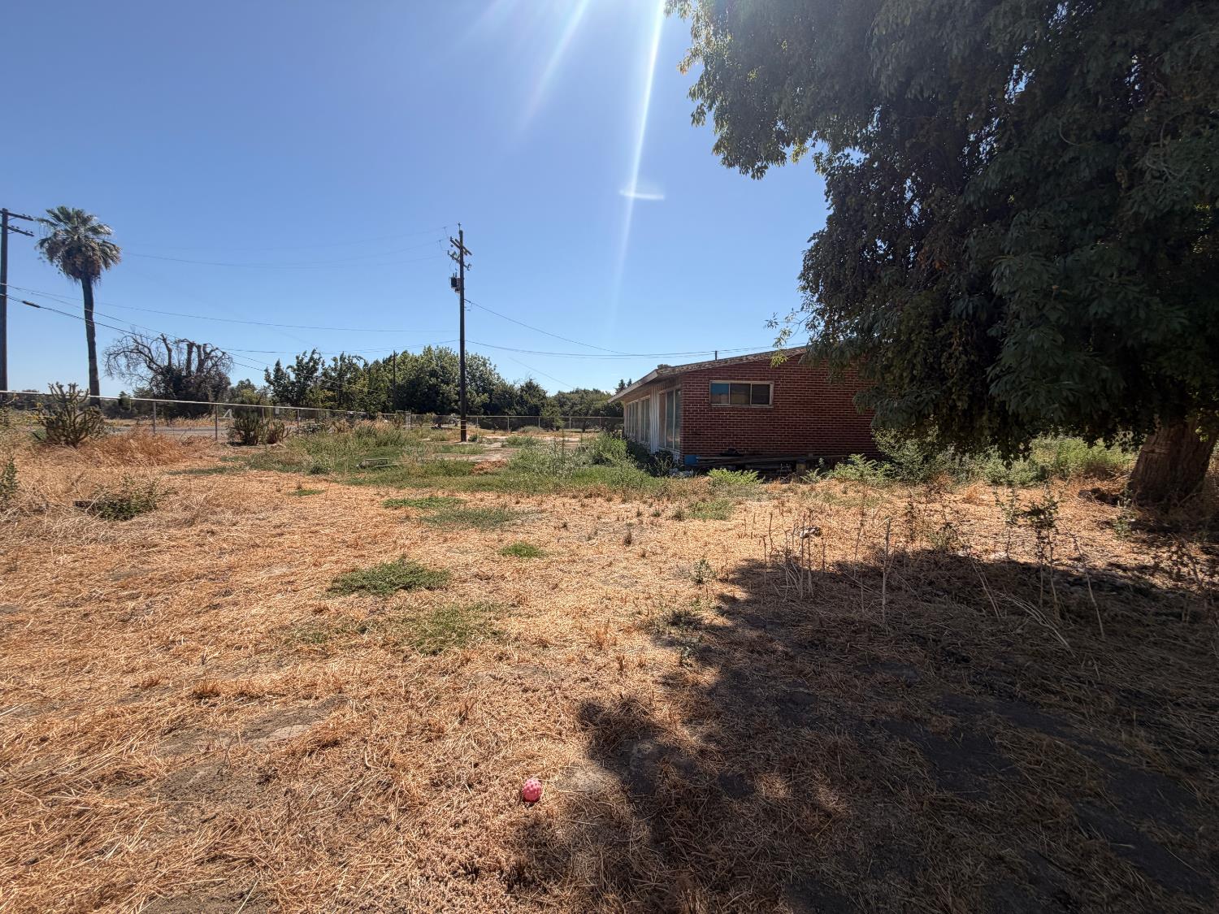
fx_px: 493
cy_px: 457
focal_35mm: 14
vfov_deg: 85.7
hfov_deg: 102.1
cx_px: 610
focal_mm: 2.22
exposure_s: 1/770
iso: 25
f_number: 2.2
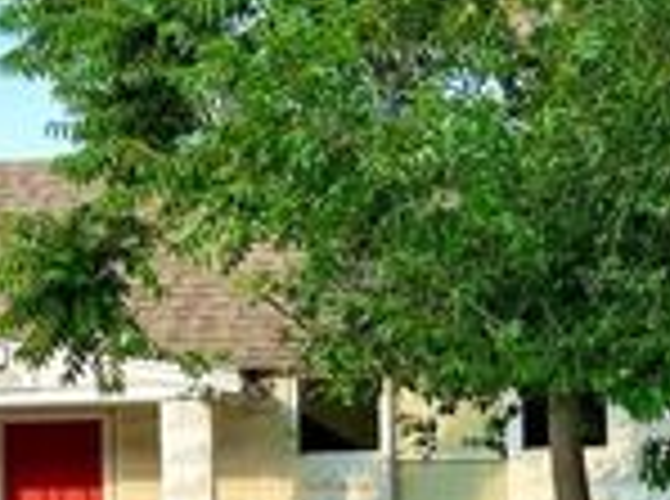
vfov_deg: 15.3
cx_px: -90
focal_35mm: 96
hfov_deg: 19.5
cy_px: 200
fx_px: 1854
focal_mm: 6.76
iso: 80
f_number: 1.78
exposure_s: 1/1410
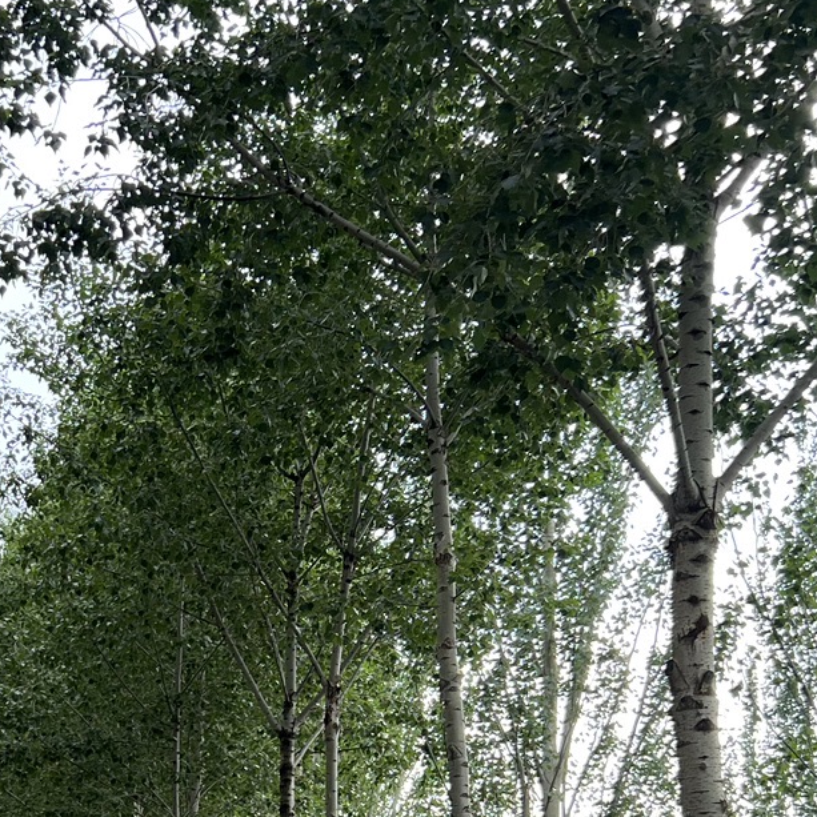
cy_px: 902
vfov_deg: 21.8
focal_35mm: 75
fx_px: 2003
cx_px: -72
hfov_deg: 21.9
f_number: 1.5
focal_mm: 5.7
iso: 50
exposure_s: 1/388
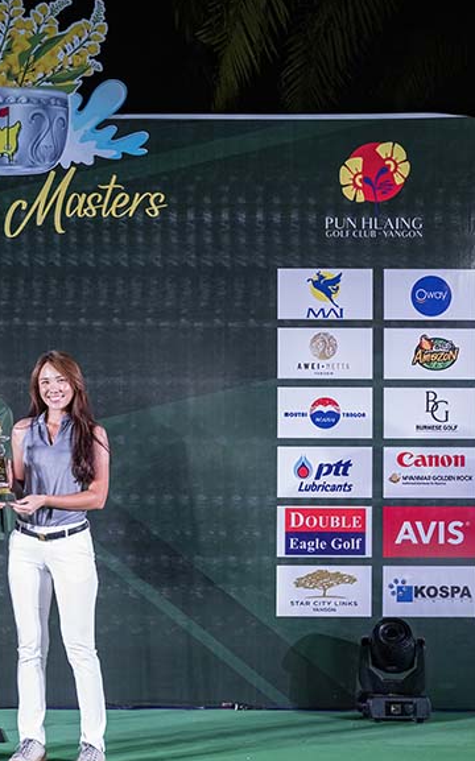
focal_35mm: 57
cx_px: -18
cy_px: 372
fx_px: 1179
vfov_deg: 35.8
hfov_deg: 21.8
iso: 1400
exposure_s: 1/200
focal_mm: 33.5
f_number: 3.5
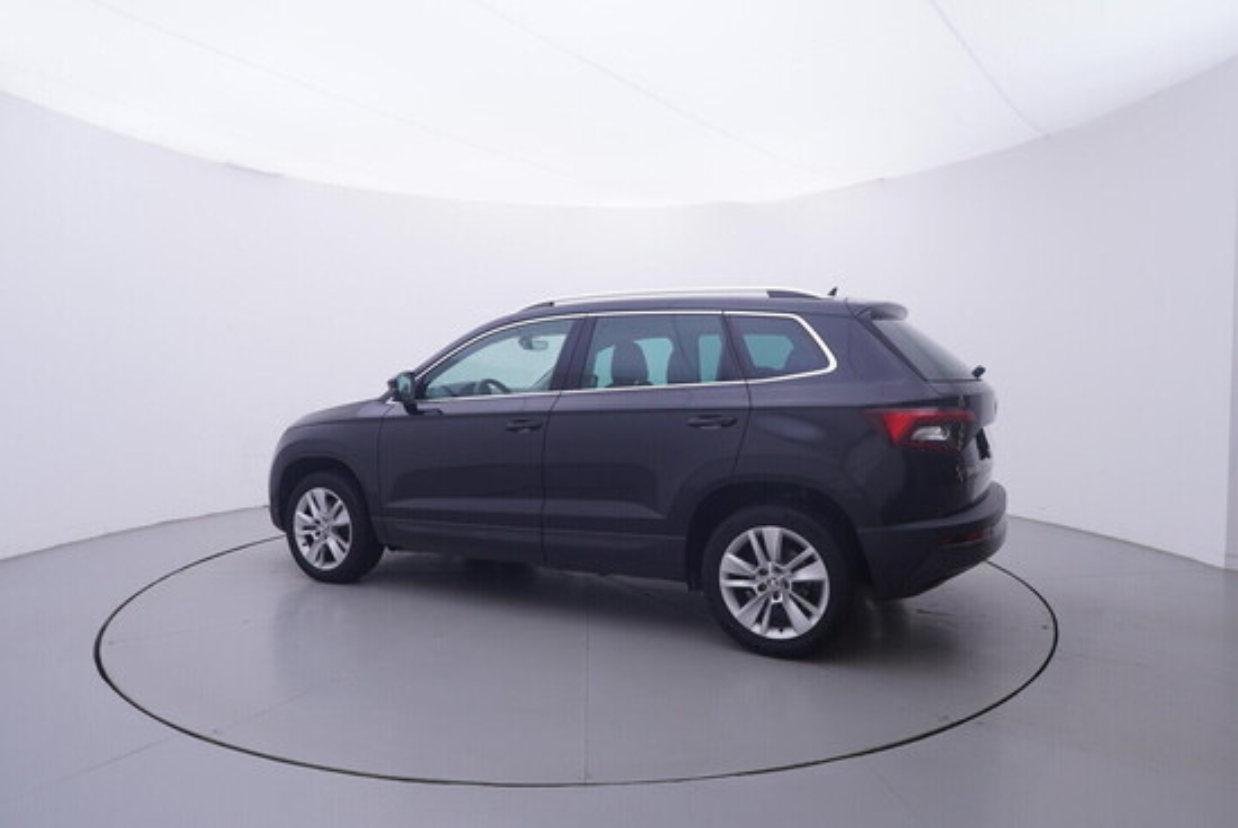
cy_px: 414
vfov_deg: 56.2
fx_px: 774
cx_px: 619
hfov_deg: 77.3
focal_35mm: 22
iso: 200
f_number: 5
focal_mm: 15
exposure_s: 1/80
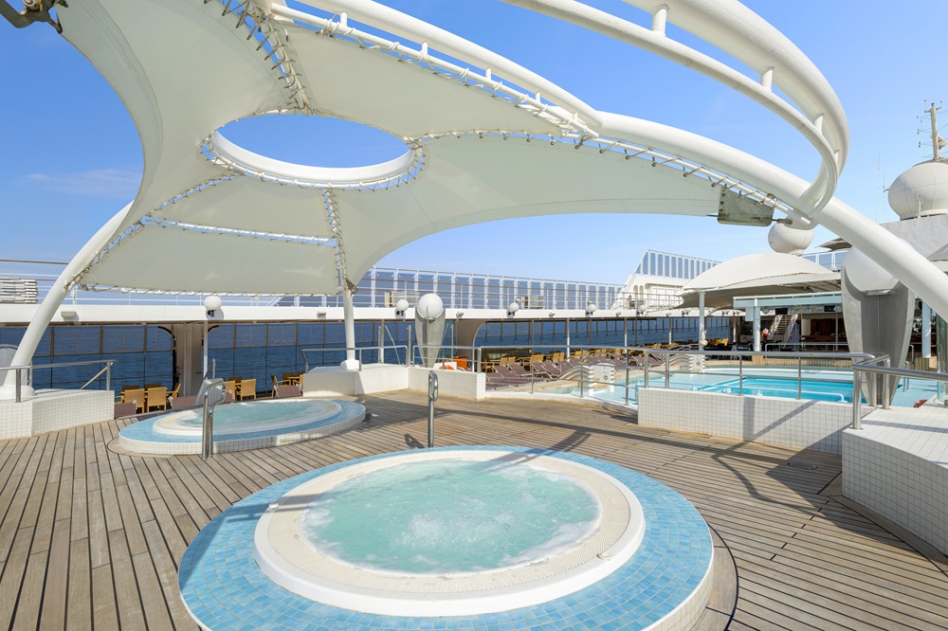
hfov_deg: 93.3
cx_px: 474
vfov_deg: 70.4
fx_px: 447
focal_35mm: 17
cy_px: 316
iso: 200
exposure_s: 1/320
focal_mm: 17
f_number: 8
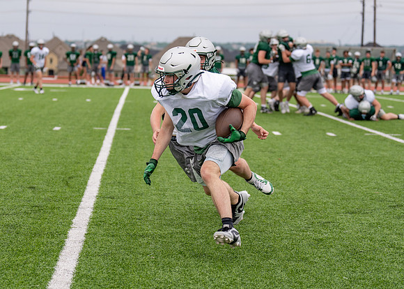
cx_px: 149
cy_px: 136
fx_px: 1166
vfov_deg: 14.1
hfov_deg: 19.6
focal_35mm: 102
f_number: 2.8
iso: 200
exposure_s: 1/3200
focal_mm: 70
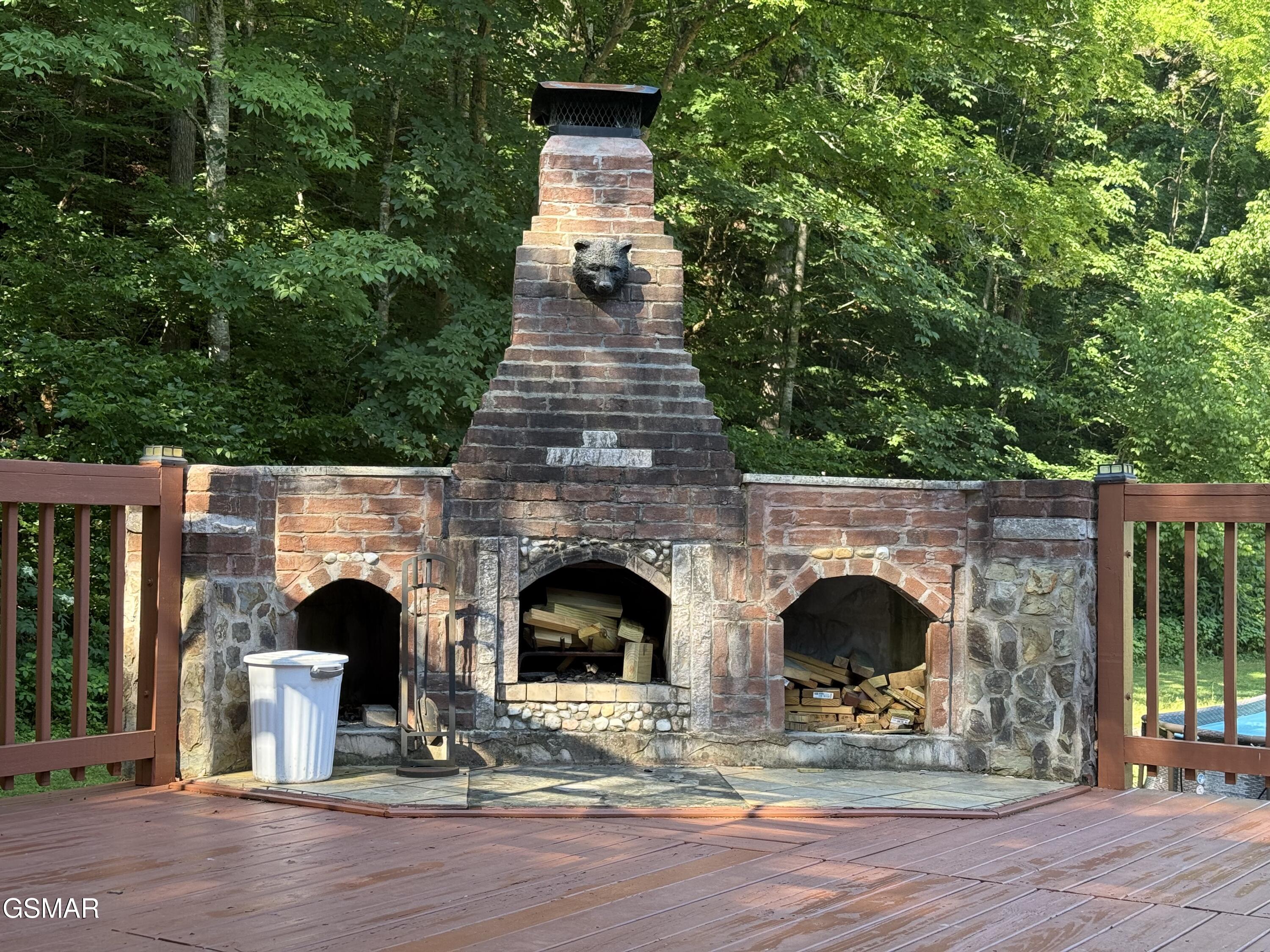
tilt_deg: +1.4
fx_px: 1761
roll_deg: -1.6
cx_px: 635
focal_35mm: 48
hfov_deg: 39.7
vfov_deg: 30.3
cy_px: 476
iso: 64
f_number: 1.78
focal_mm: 6.76
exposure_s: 1/284
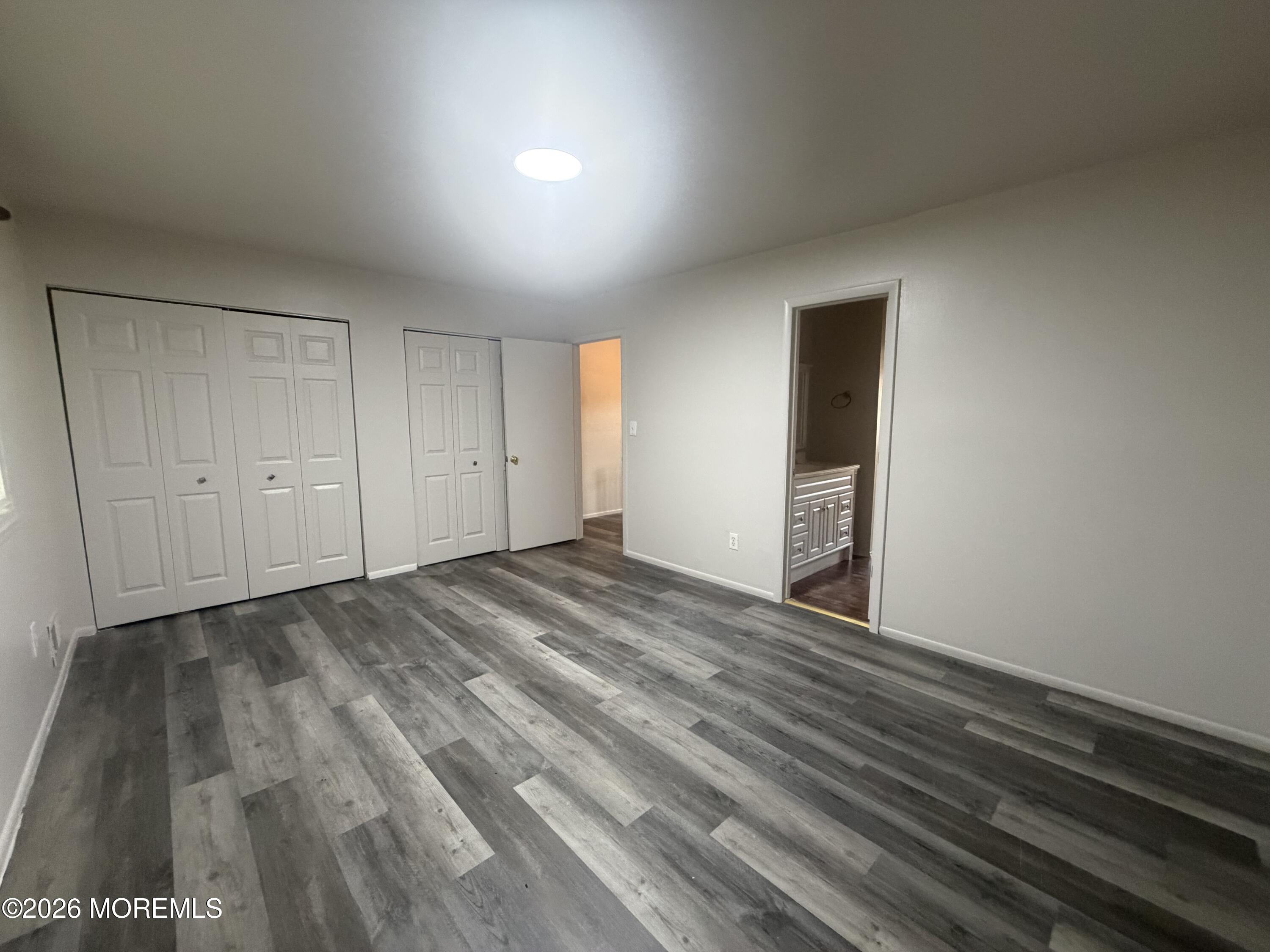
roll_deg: +0.0
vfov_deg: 85.7
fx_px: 514
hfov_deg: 102.1
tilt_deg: -7.7
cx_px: 635
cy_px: 476
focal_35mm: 14
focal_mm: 2.22
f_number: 2.2
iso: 400
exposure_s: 1/60
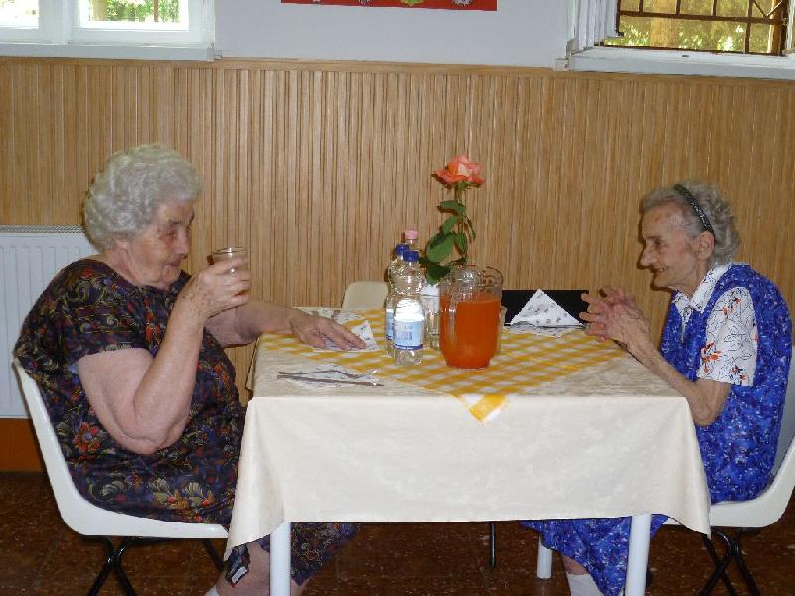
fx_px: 1033
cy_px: 298
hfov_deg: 42.1
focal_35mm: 45
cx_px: 398
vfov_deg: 32.2
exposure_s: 1/30
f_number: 3.4
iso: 200
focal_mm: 8
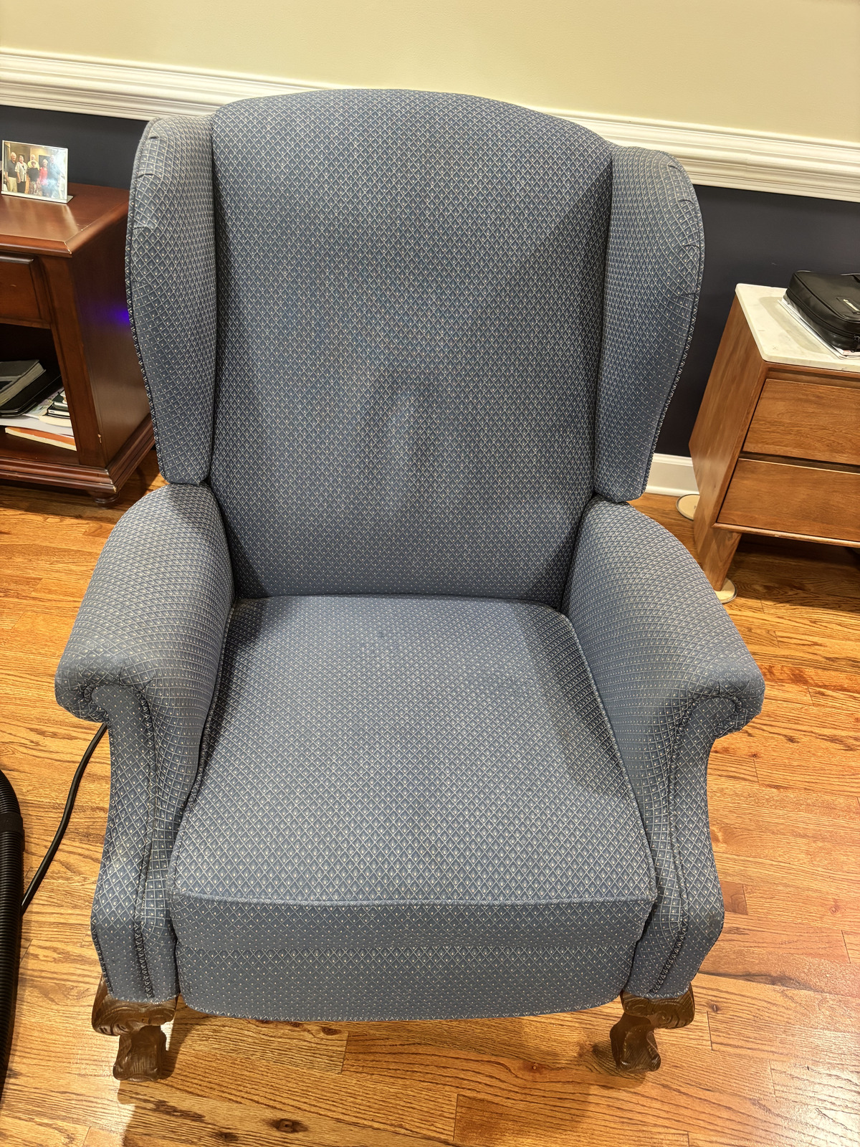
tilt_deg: -38.7
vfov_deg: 67.3
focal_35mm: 26
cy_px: 574
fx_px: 861
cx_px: 430
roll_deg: -7.1
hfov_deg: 53.1
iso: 400
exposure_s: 1/40
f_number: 1.6
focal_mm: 5.96
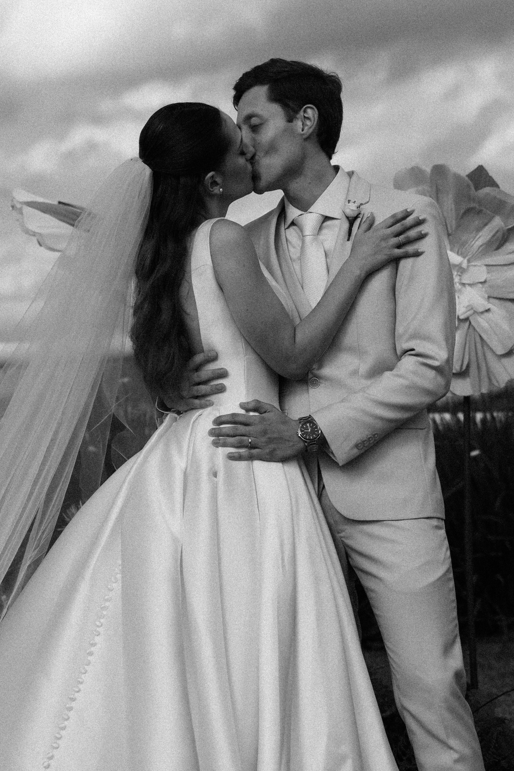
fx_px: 2409
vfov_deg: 18.2
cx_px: 257
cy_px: 386
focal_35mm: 112
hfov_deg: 12.2
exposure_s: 1/1000
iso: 100
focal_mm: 75
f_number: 4
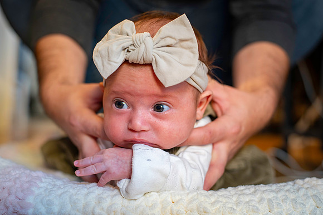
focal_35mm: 50
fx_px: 448
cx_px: 162
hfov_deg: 39.6
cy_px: 108
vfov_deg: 27.0
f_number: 3.2
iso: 1000
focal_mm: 50
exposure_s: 1/60
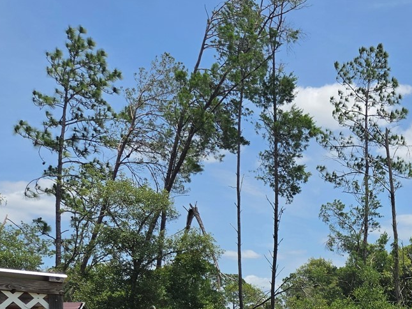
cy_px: 370
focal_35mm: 57
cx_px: 460
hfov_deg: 30.1
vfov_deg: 23.5
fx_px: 678
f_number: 1.8
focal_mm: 5.4
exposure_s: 1/5002
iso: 80
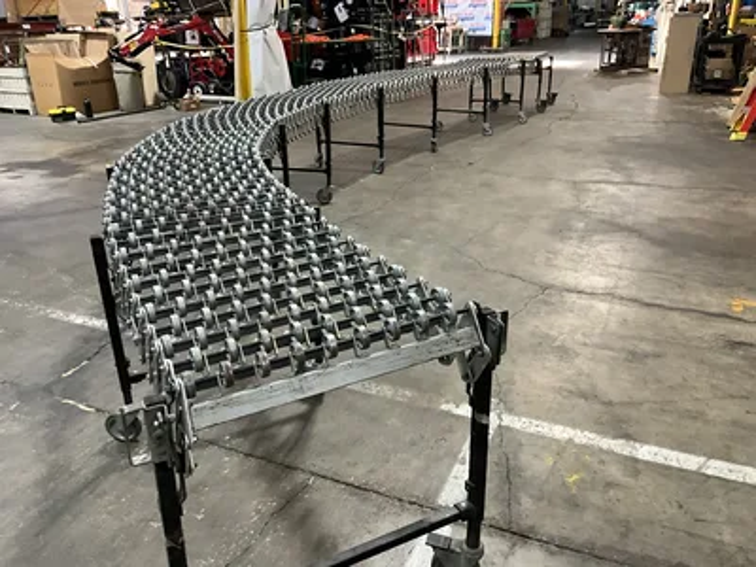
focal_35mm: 29
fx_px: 633
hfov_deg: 61.7
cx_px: 378
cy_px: 284
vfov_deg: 48.2
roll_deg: +1.0
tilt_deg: -23.8
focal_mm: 3
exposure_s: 1/51
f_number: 1.8
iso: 320
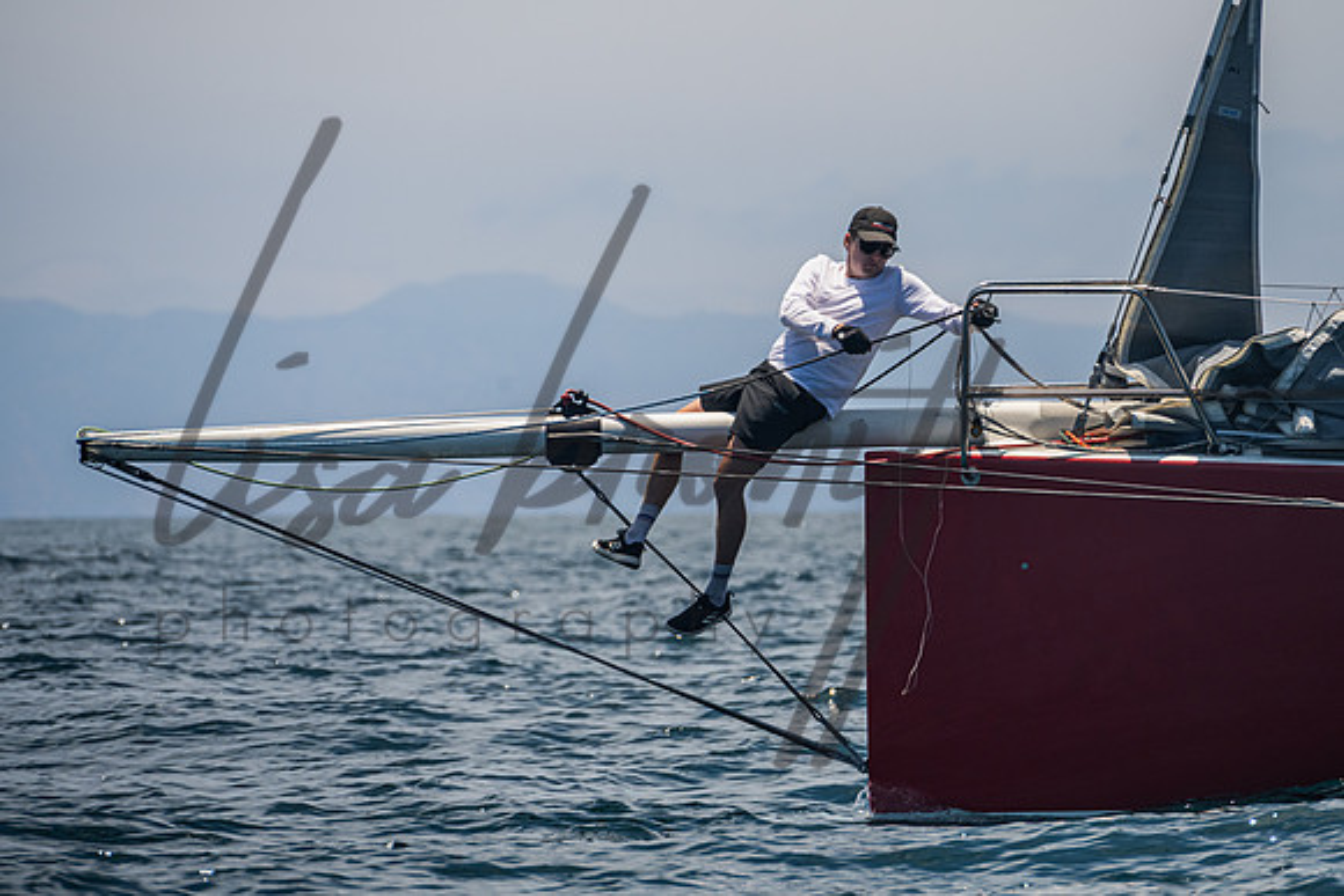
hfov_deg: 5.0
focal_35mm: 414
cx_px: 822
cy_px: 349
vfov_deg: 3.3
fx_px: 15473
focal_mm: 320
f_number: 8
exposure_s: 1/1600
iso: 320
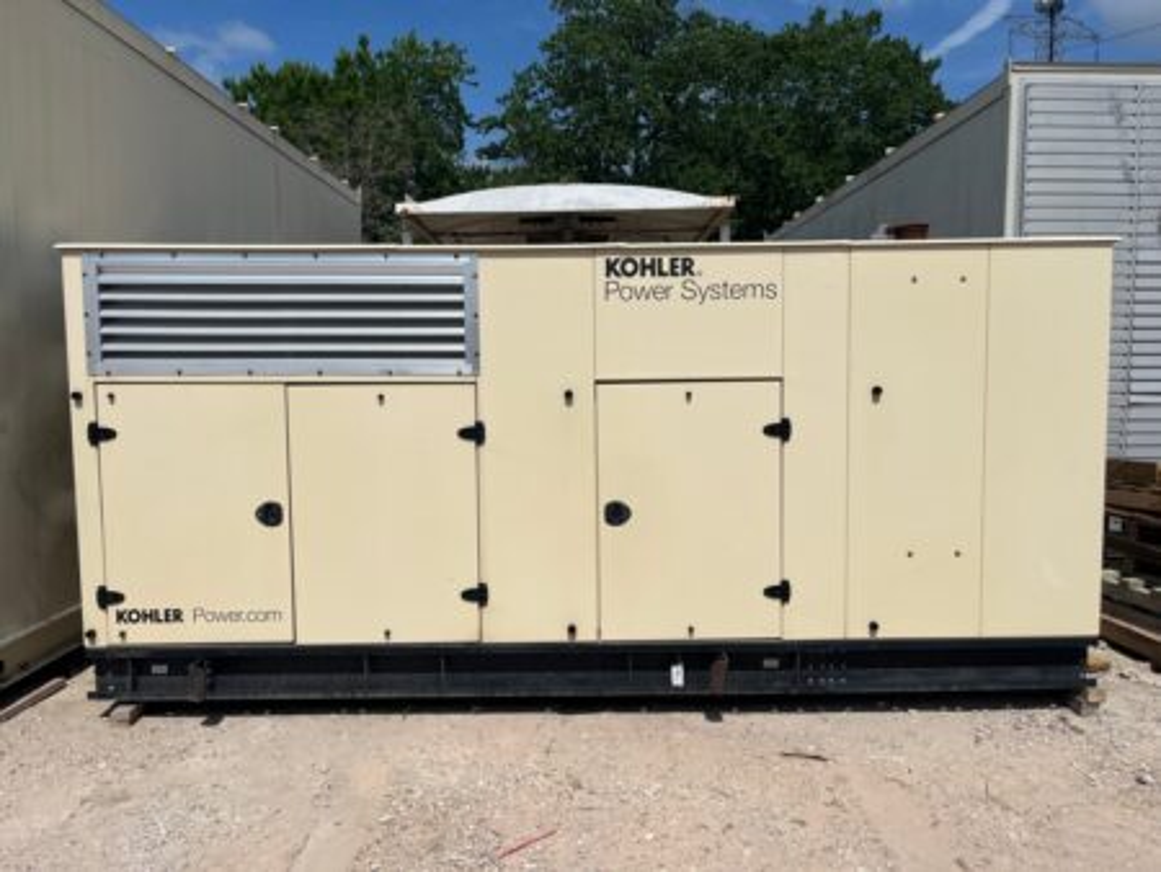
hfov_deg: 67.3
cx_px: 580
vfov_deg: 53.1
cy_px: 436
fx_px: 872
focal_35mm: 26
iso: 50
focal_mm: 5.1
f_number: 1.6
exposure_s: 1/11905
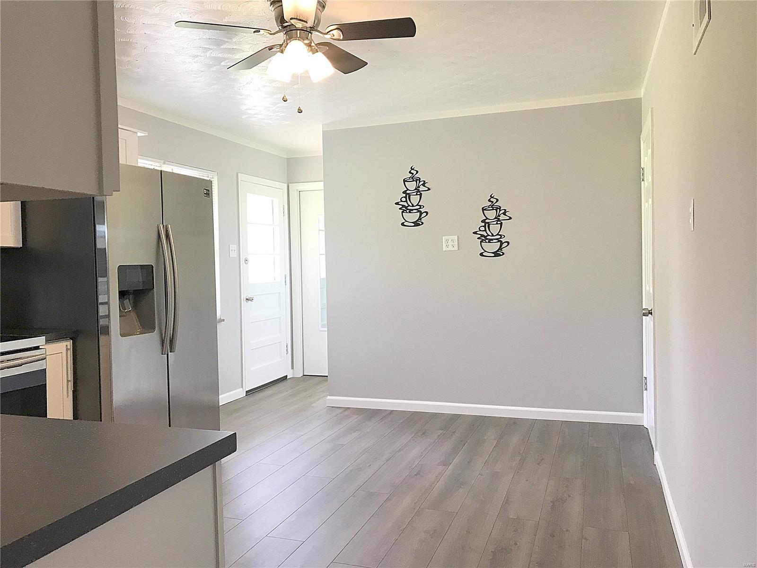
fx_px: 612
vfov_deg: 49.7
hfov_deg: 63.4
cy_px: 284
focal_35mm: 28
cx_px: 378
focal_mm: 3.99
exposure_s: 1/30
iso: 25
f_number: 1.8
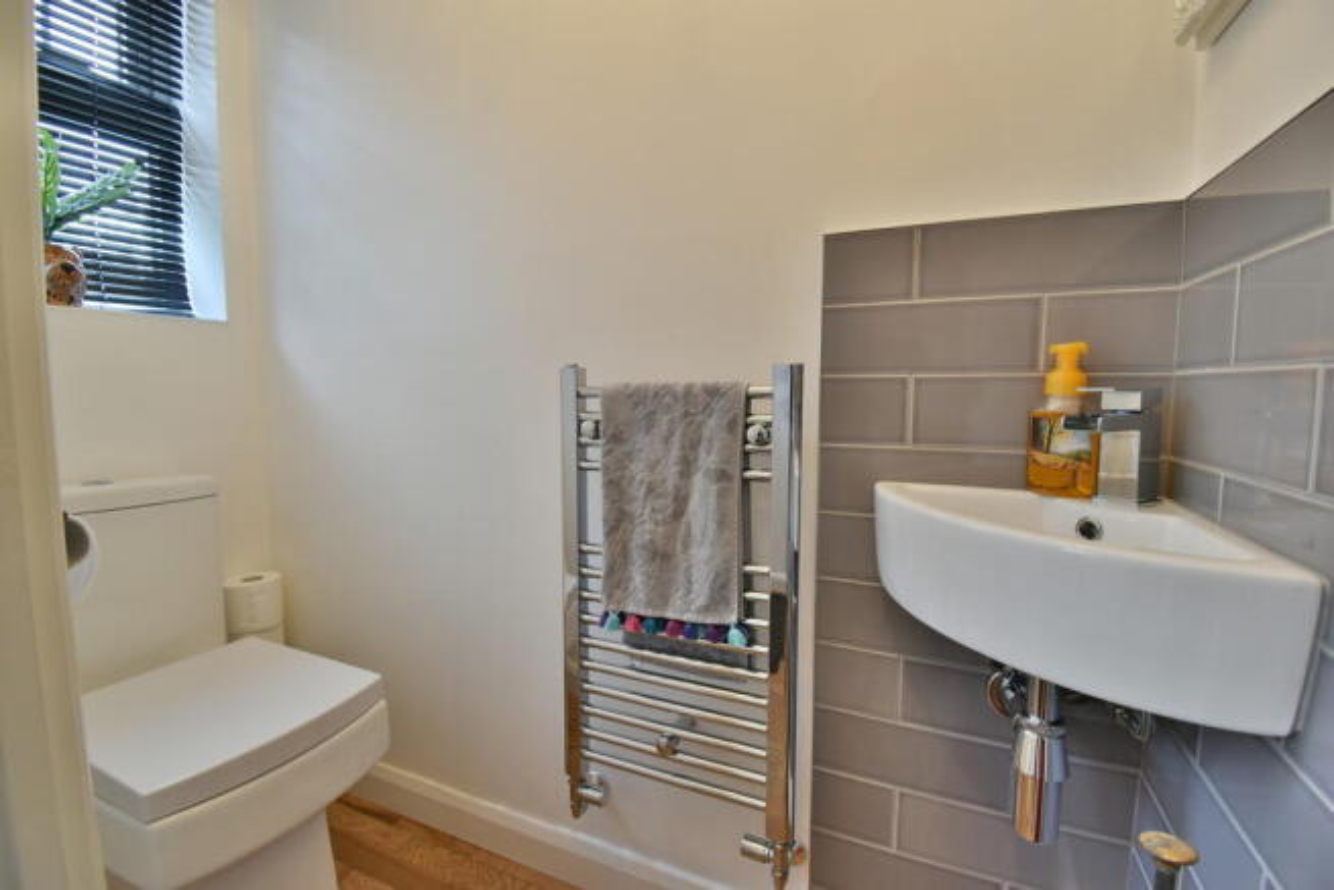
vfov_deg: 77.4
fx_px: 556
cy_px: 445
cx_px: 667
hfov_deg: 100.4
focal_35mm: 15
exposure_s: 1/5
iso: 400
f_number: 8
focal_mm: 10
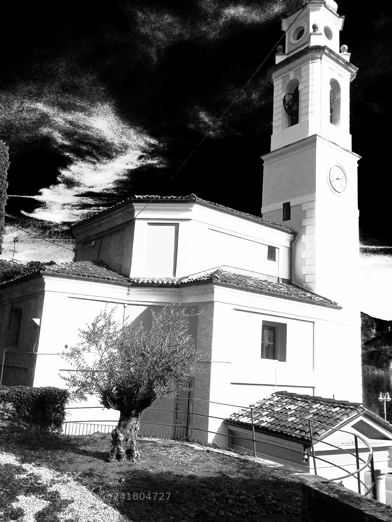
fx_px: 498
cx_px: 196
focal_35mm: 33
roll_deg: -3.3
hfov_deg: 42.9
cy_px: 261
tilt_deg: +16.1
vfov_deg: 55.4
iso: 50
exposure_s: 1/4184
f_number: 2.4
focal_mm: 4.12
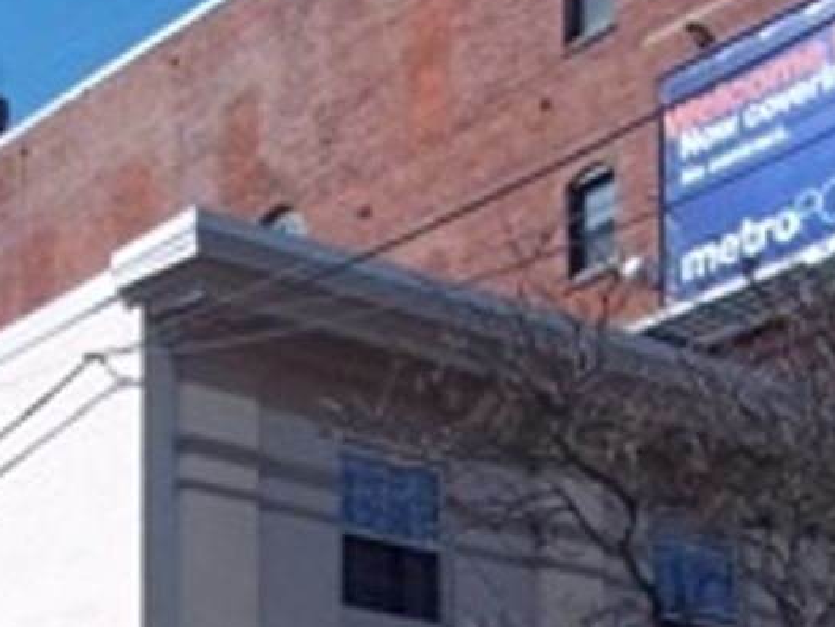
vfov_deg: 13.1
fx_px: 2629
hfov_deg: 18.0
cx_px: 370
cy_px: 850
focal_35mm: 109
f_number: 8
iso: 200
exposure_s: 1/500
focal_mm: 6.5
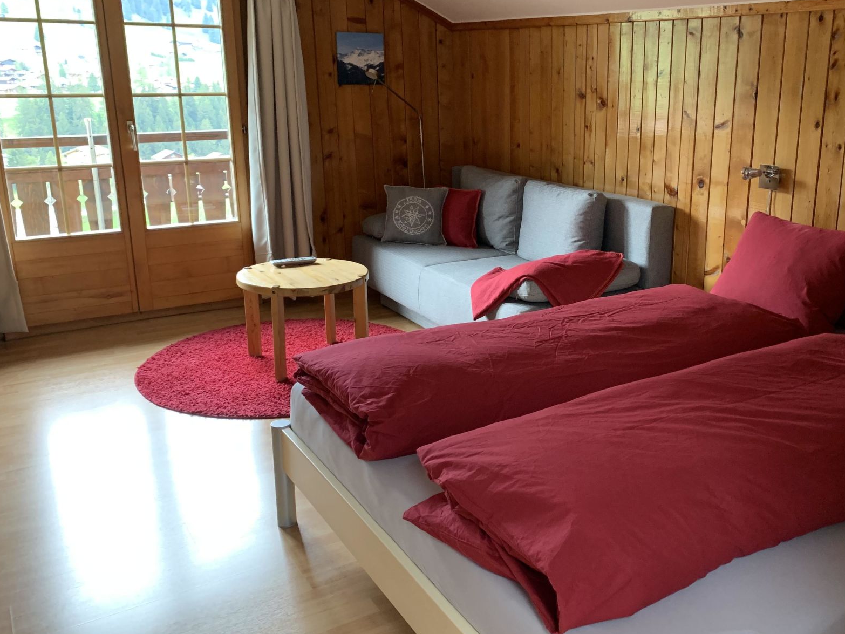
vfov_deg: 41.8
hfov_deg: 53.4
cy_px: 304
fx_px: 830
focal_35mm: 34
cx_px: 524
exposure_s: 1/60
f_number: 1.8
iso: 200
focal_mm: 4.25
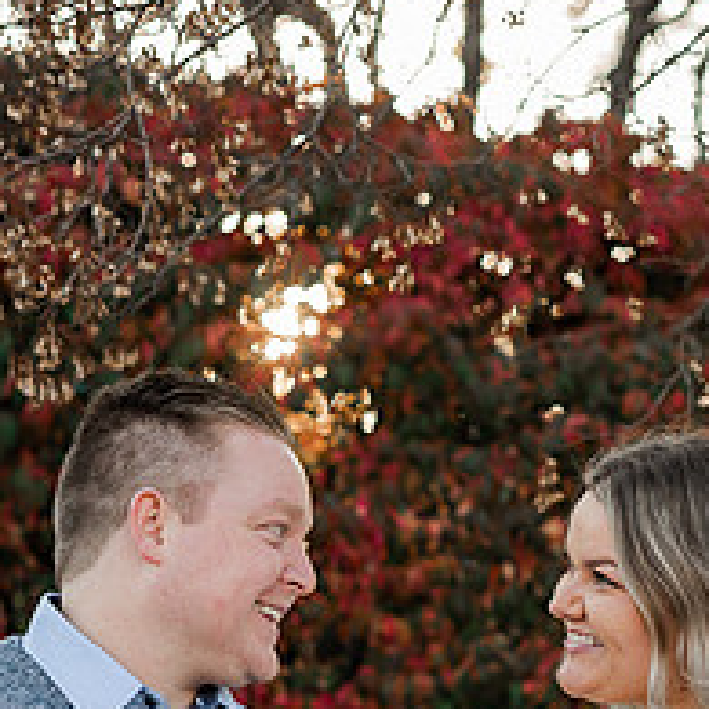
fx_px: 3870
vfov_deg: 10.3
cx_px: 356
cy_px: 796
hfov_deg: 10.5
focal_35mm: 167
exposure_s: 1/320
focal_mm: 85
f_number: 3.5
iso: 320
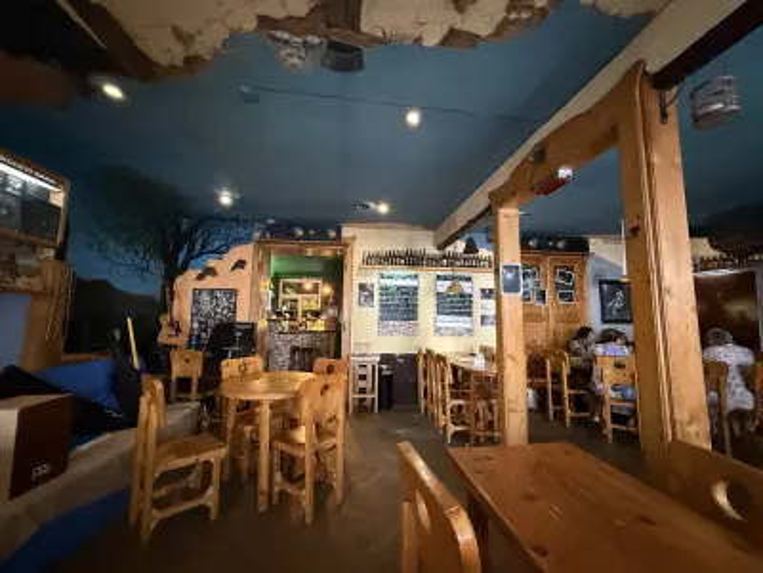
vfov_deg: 85.7
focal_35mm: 14
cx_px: 382
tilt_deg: +6.0
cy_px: 286
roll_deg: -1.2
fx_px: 309
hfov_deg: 102.1
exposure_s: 1/33
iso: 1000
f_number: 2.2
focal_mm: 2.22
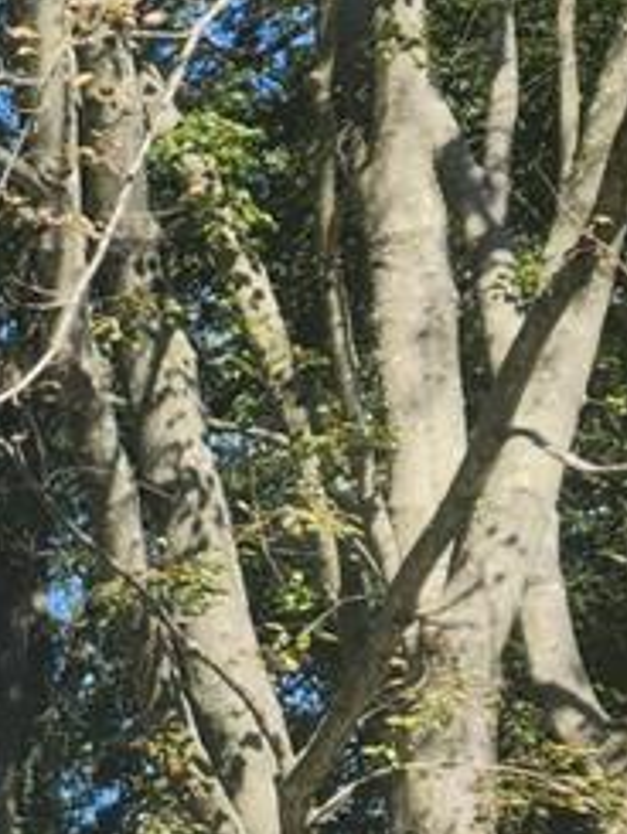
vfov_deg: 13.6
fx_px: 3402
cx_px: -1208
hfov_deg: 8.8
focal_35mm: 141
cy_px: 1008
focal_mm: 5.4
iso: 20
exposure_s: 1/631
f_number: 1.8
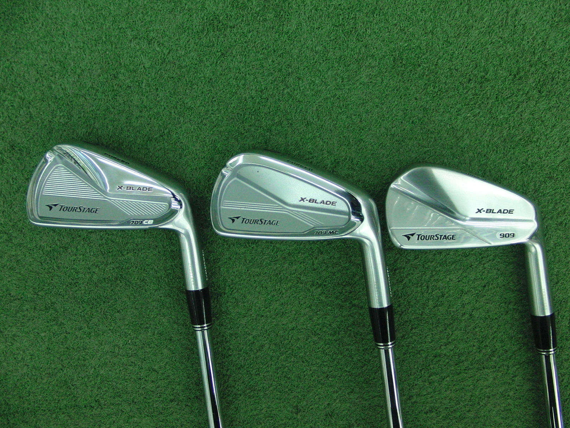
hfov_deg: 50.1
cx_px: 285
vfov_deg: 38.7
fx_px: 609
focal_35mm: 37
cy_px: 214
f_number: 3.6
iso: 400
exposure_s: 1/50
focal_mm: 6.42
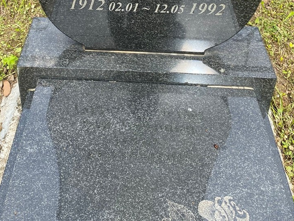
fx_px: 442
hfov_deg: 36.8
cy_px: 2
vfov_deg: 26.6
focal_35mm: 52
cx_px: 127
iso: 32
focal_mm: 4.25
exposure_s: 1/890
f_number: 1.8
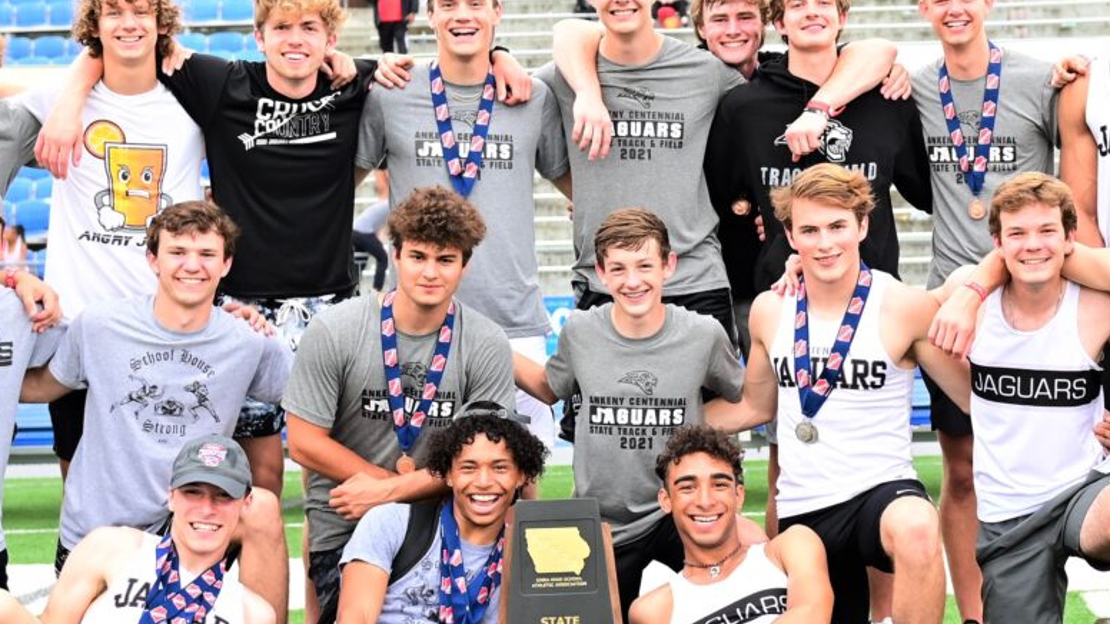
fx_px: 2766
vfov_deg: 12.9
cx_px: 828
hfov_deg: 22.5
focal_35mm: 94
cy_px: 296
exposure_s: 1/640
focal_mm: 34
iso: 640
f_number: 3.5
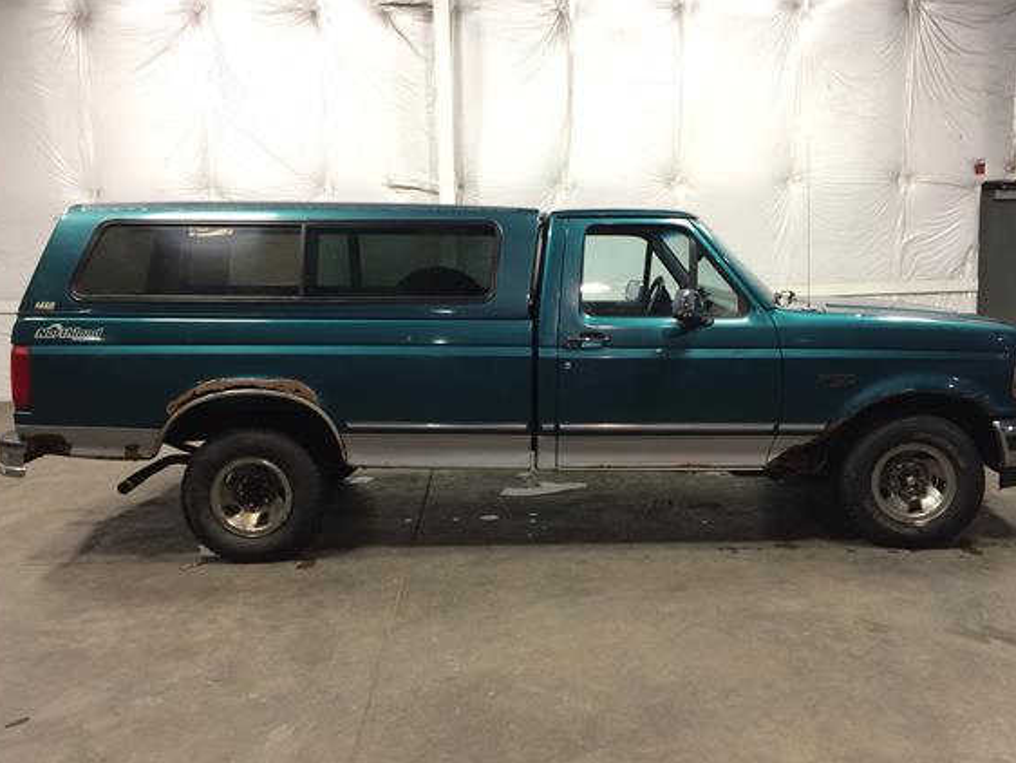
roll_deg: +2.3
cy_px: 360
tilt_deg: -7.7
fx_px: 969
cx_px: 526
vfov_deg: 43.0
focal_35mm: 33
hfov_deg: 55.3
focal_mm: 4.15
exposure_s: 1/30
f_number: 2.2
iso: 80
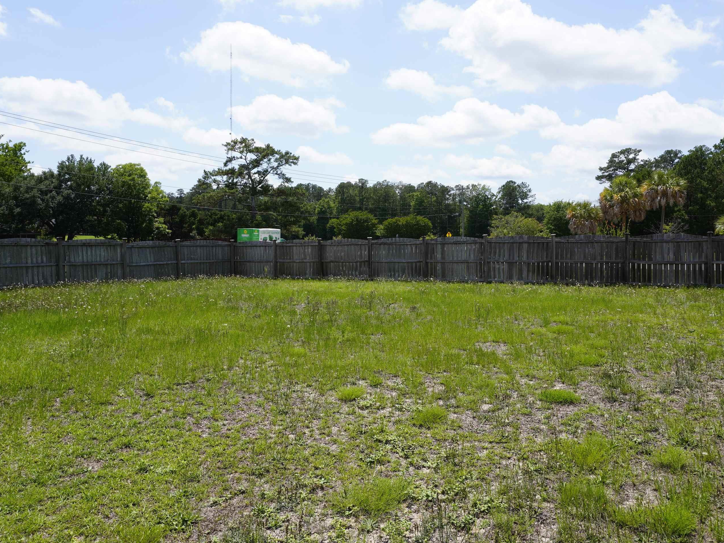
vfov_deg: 49.7
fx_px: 586
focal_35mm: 28
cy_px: 261
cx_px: 378
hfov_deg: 63.4
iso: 100
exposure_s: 1/160
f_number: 10
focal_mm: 16
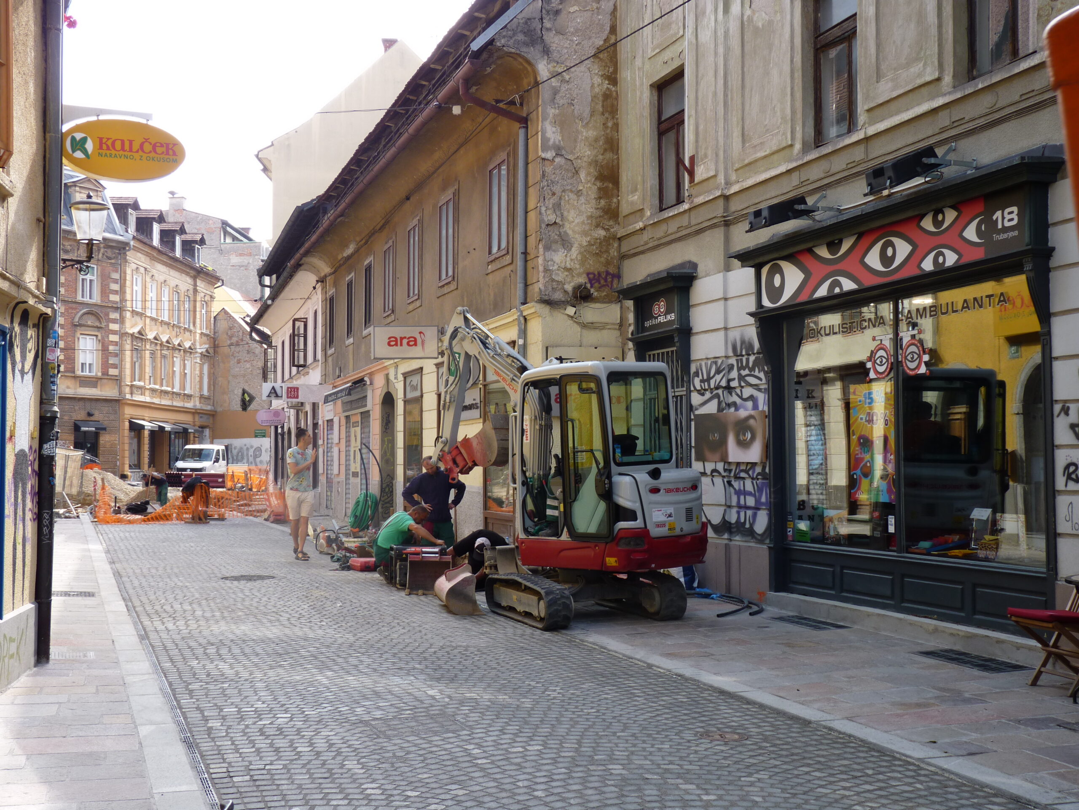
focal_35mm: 44
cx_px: 540
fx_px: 1372
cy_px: 405
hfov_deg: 42.9
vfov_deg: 32.9
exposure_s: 1/160
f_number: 4
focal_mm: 7.8
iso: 80
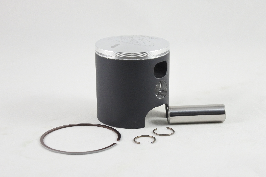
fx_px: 443
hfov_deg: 33.4
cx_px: 133
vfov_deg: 22.6
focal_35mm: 60
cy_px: 88
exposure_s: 1/125
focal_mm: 22.3
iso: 800
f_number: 4.8
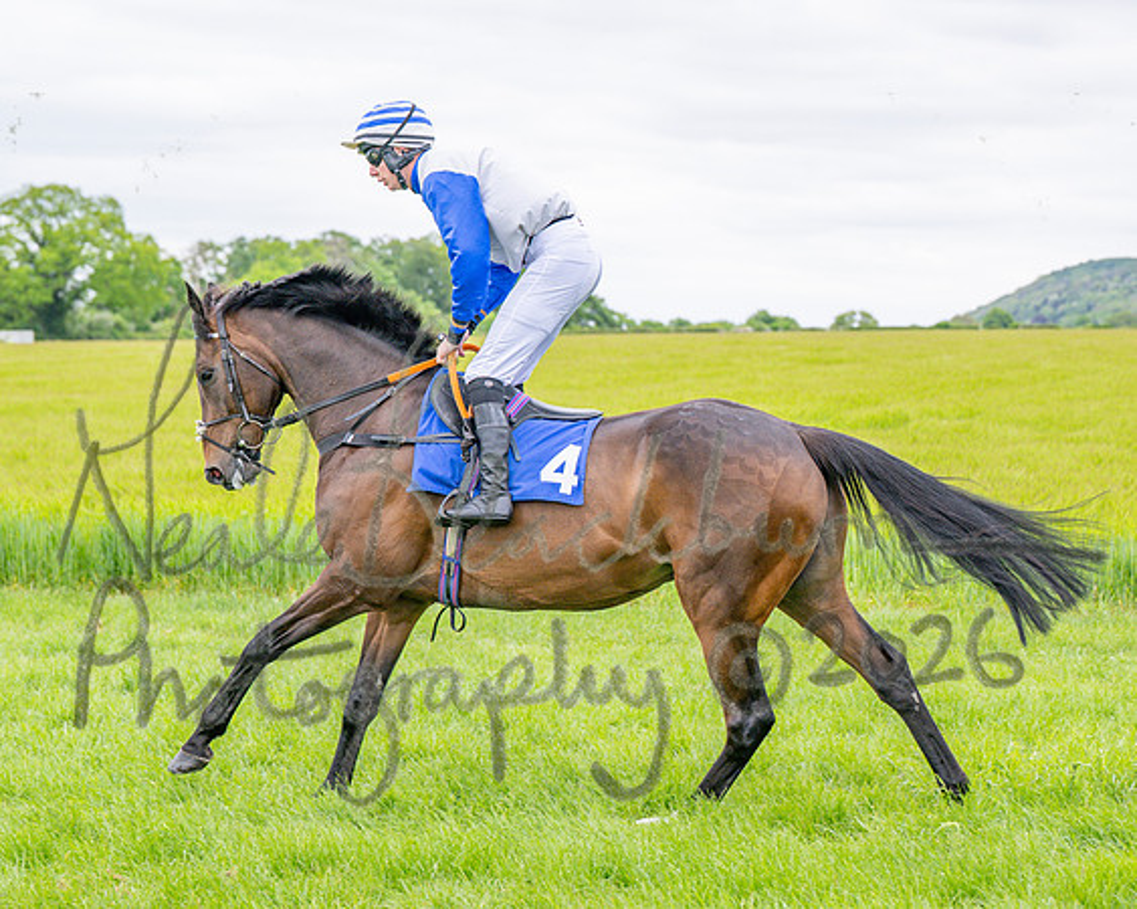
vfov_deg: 16.8
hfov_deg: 20.9
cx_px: 631
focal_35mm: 92
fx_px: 3081
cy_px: 463
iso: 400
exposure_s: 1/1600
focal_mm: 70
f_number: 4
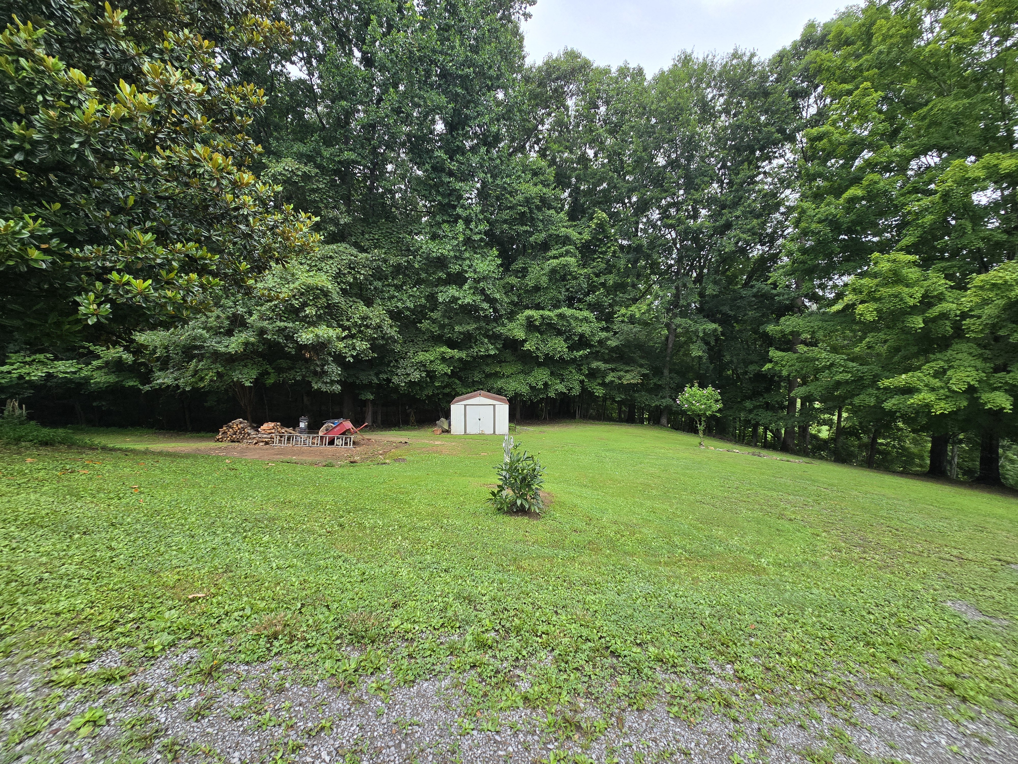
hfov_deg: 106.2
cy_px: 382
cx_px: 509
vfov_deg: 89.9
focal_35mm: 13
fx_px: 382
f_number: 2.2
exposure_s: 1/645
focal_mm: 2.2
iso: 50
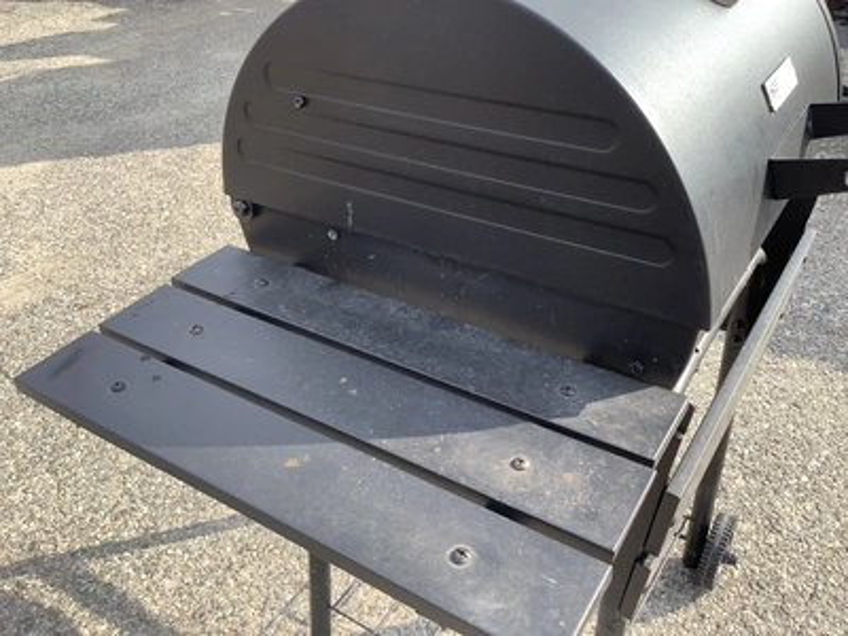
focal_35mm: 31
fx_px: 759
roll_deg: +3.0
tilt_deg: -35.1
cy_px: 318
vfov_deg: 45.4
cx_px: 424
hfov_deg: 58.4
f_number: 2.4
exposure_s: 1/416
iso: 25
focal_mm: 3.3
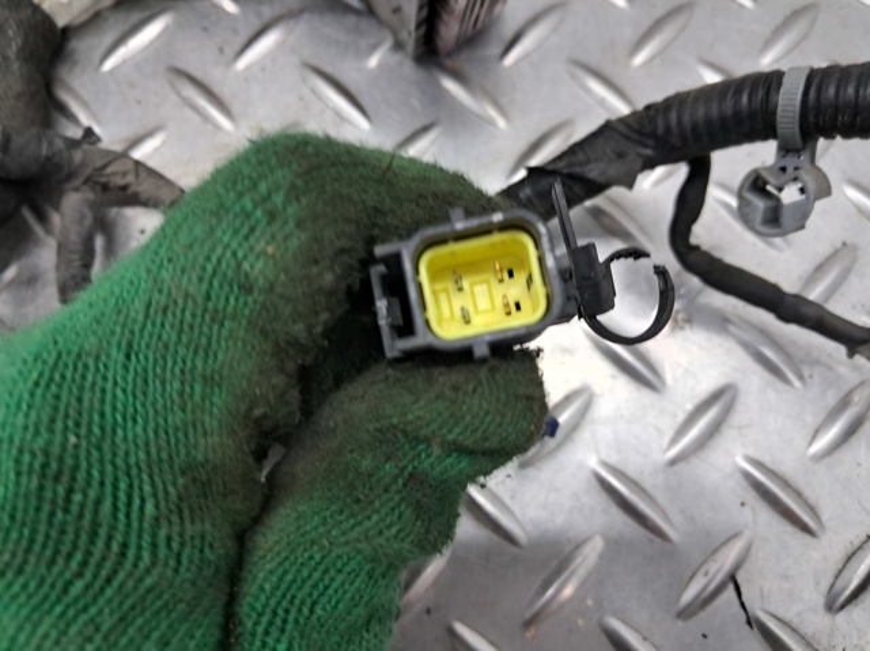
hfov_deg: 65.4
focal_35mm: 27
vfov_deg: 51.3
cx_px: 435
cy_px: 326
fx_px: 678
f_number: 1.8
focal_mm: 4
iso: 160
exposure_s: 1/50
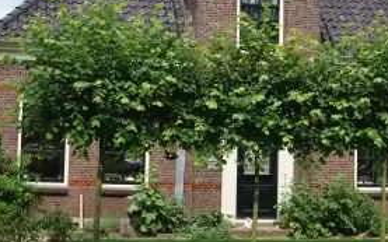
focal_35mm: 76
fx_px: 805
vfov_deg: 17.0
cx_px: 165
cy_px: 60
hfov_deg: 27.1
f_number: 7.1
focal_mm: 23
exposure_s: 1/200
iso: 100
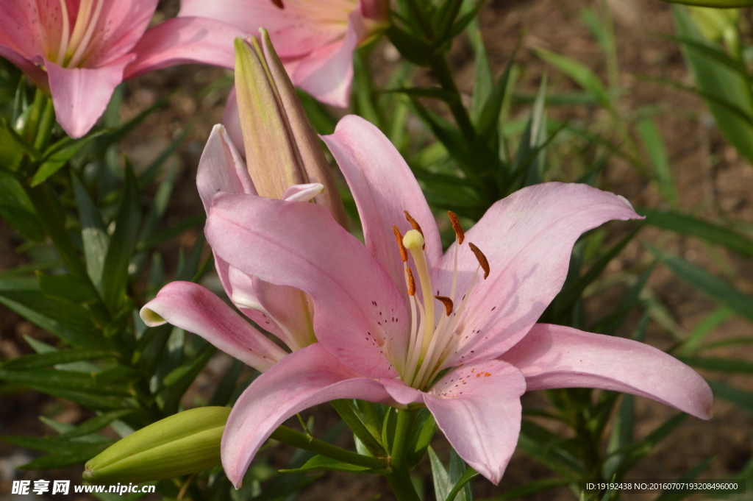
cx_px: 376
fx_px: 3636
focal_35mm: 174
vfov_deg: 7.9
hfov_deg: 11.8
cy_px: 250
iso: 400
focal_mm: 116
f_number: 18
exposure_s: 1/250
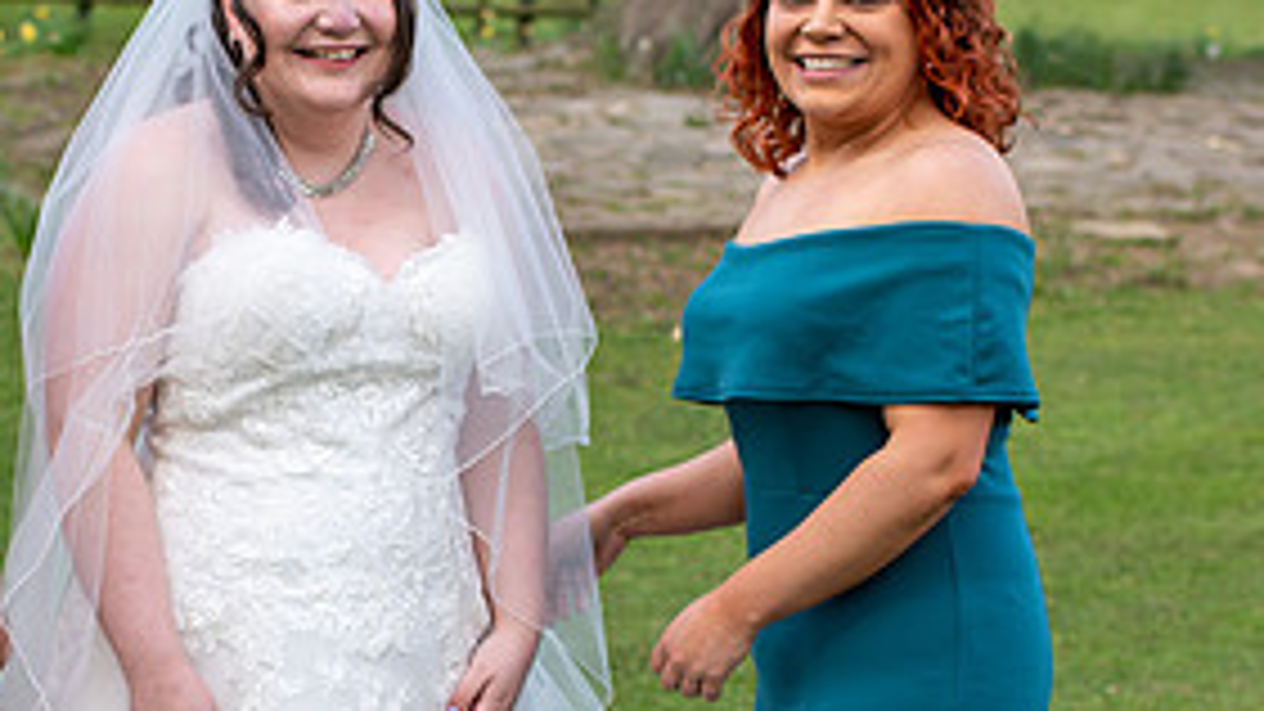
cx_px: 383
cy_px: 530
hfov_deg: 18.9
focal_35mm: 113
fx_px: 3787
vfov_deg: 10.7
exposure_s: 1/320
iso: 100
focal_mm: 35
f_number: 2.8
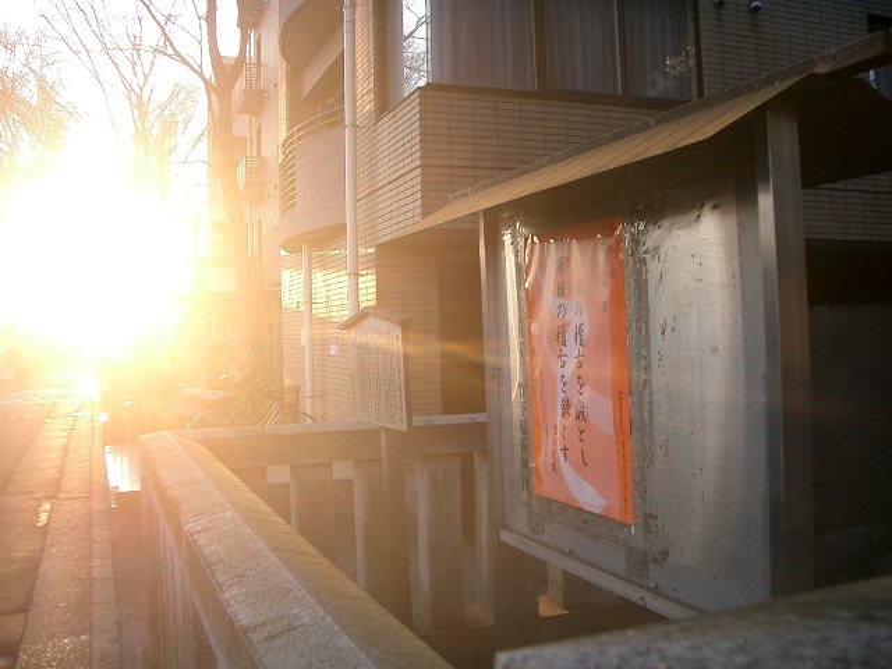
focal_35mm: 35
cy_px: 334
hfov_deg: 52.6
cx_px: 446
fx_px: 902
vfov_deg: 40.7
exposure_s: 1/80
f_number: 2.6
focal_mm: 5.8
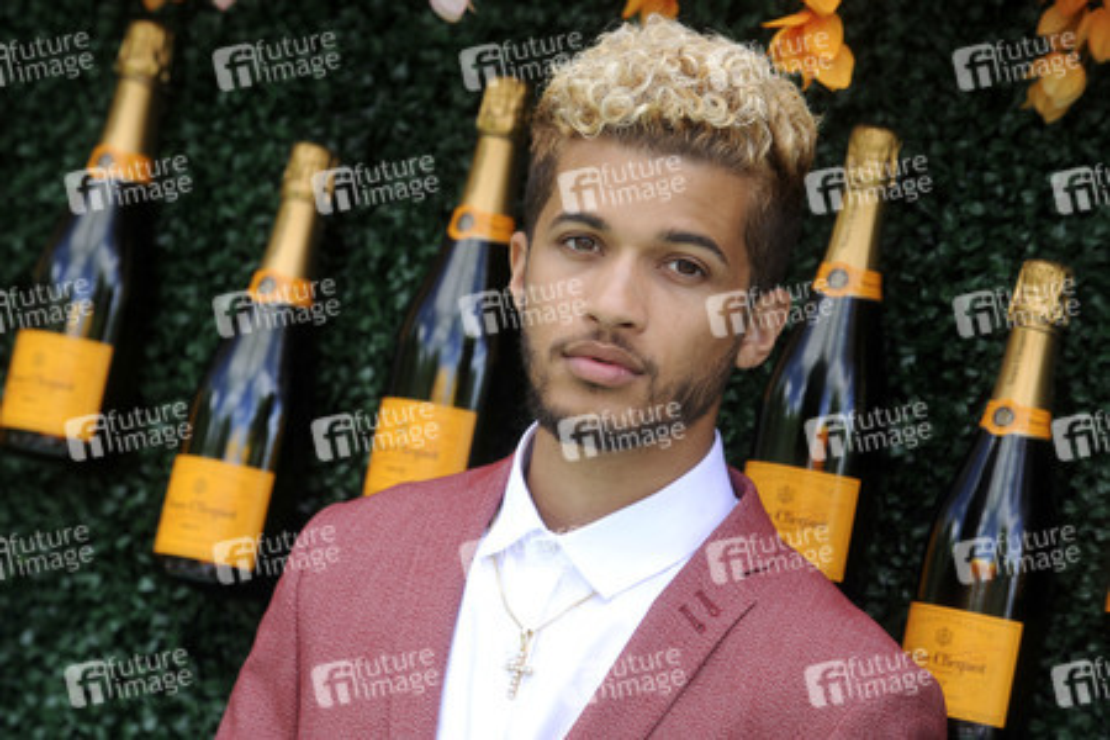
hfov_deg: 10.3
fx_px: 6166
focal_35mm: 200
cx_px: 555
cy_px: 370
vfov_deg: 6.9
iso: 640
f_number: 8
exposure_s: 1/640
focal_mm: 200
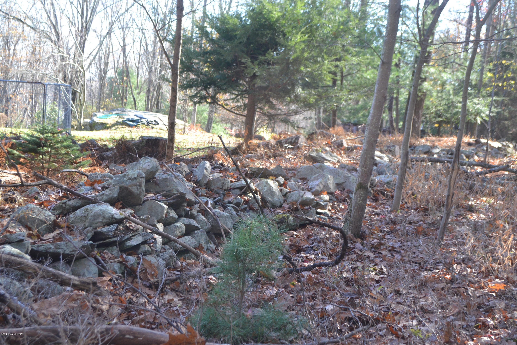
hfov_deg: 37.9
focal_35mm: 52
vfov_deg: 25.8
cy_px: 172
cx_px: 258
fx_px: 754
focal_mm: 35
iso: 400
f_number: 5
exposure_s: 1/100
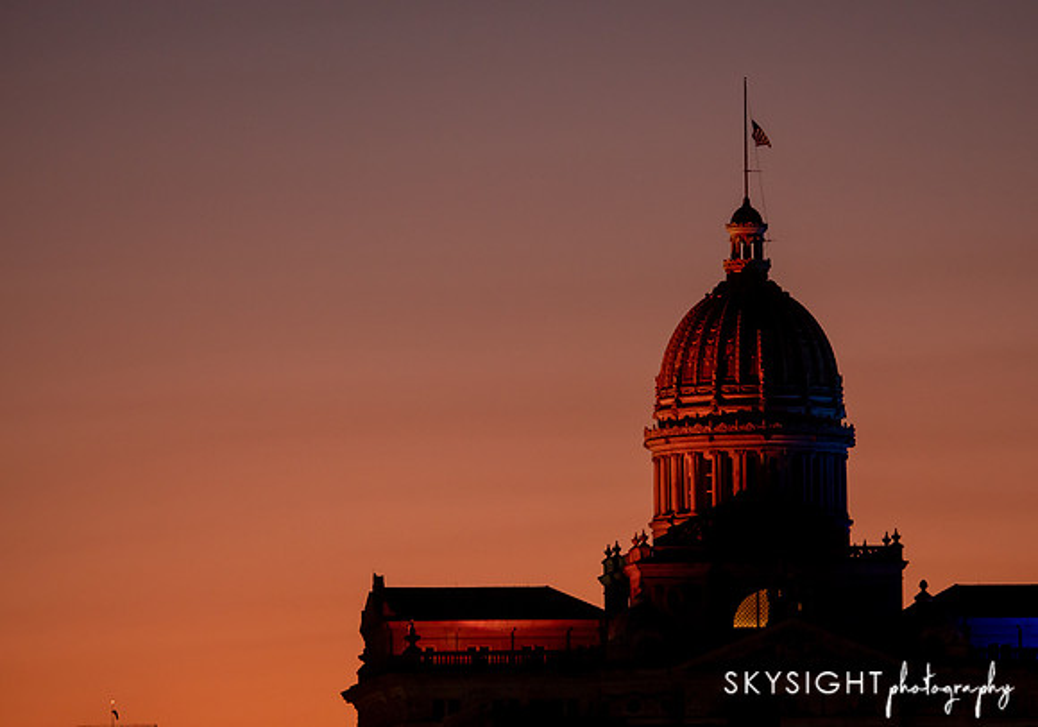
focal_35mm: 381
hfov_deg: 5.3
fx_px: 11144
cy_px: 327
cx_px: 569
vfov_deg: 3.7
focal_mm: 162
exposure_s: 1/50
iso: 640
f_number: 4.6
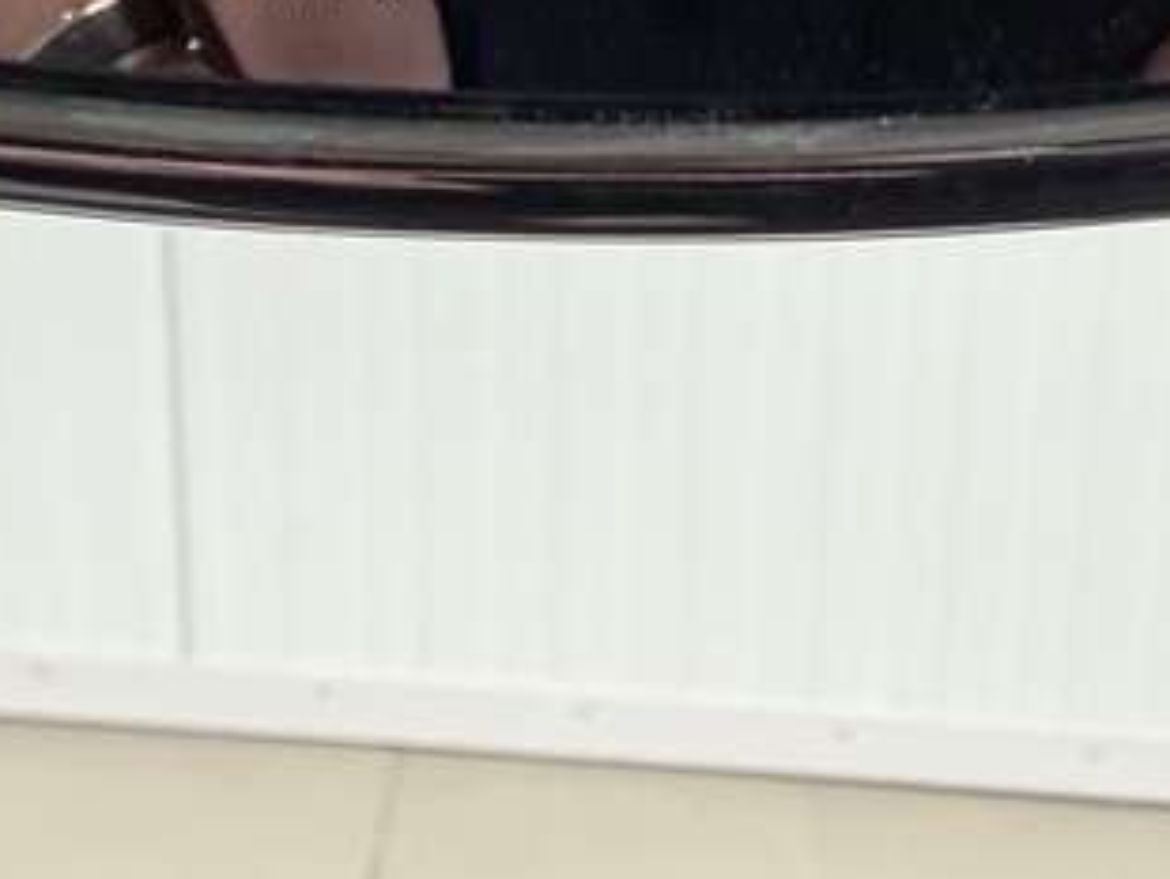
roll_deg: -7.6
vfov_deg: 11.0
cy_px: 2026
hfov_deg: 16.3
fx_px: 3924
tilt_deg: -39.5
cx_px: 1400
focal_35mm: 116
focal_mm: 2.22
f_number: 2.2
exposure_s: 1/121
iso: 200
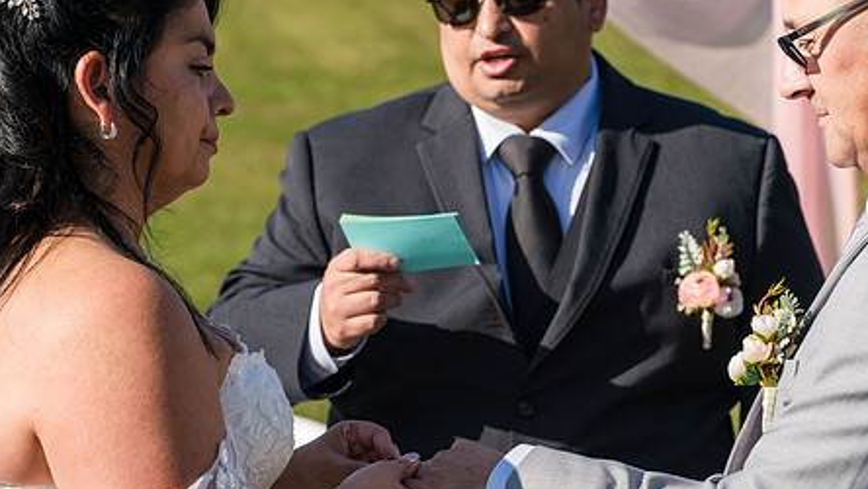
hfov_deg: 14.8
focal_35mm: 145
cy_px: 298
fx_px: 3338
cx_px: 516
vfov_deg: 8.4
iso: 250
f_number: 6.3
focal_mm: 106
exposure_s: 1/640
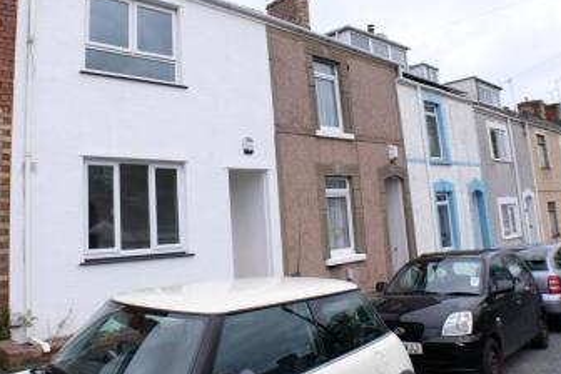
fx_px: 530
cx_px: 209
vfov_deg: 38.6
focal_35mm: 34
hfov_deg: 55.1
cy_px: 136
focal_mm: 16
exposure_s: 1/1600
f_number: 5.6
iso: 800
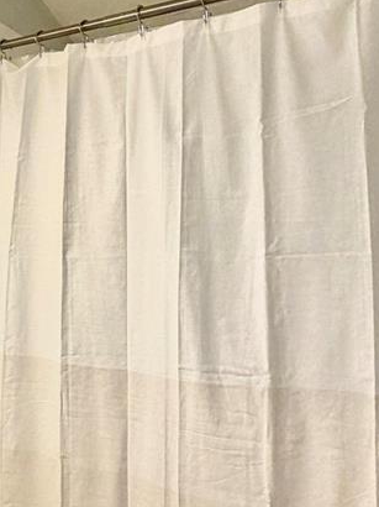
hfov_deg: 32.3
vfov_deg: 45.8
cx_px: 1
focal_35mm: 41
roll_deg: -0.7
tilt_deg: +0.7
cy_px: 261
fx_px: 599
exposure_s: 1/60
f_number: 2.2
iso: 200
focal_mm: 2.22
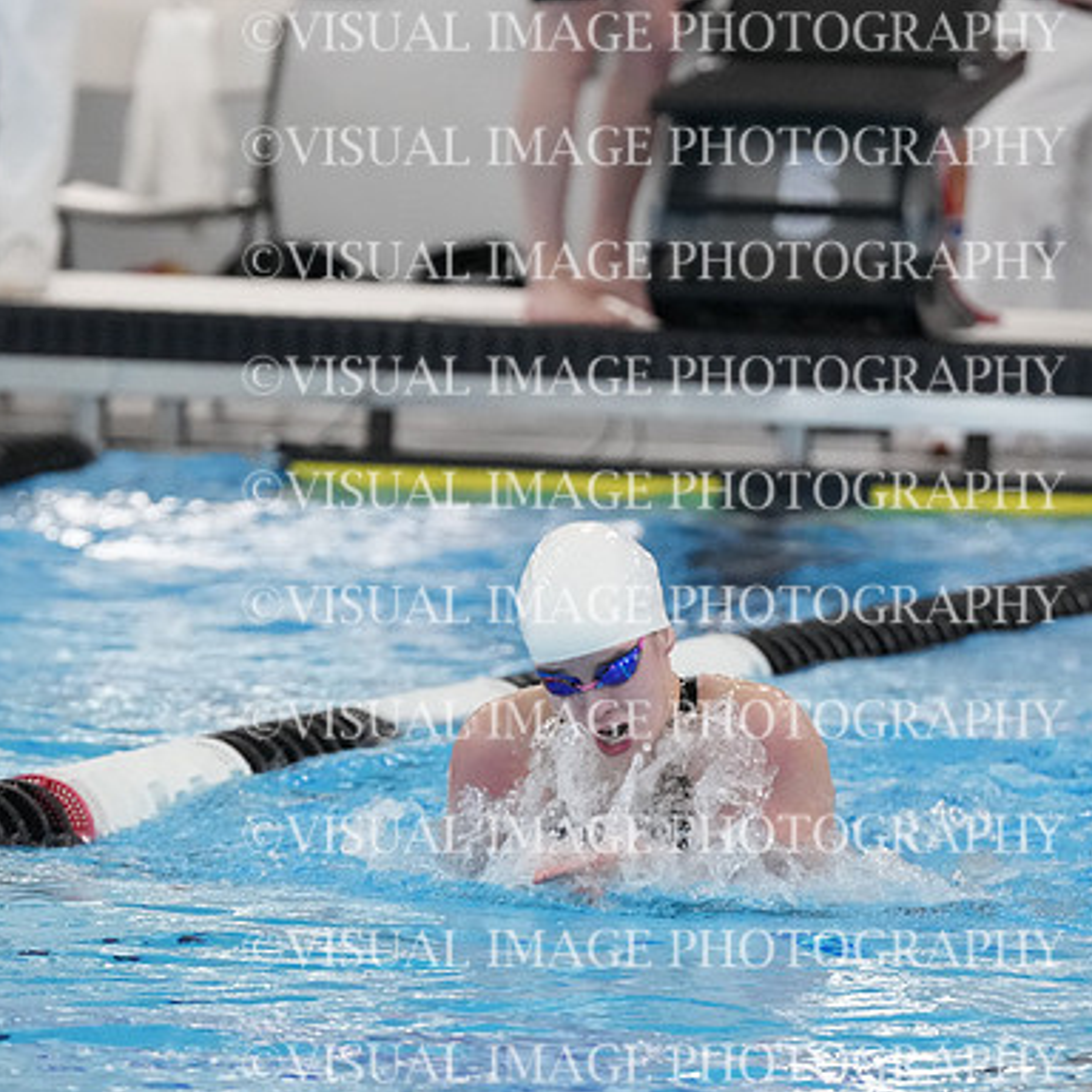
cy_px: 547
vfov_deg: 4.6
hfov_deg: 4.6
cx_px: 654
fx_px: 13598
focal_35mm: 381
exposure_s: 1/1250
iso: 6400
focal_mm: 198
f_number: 4
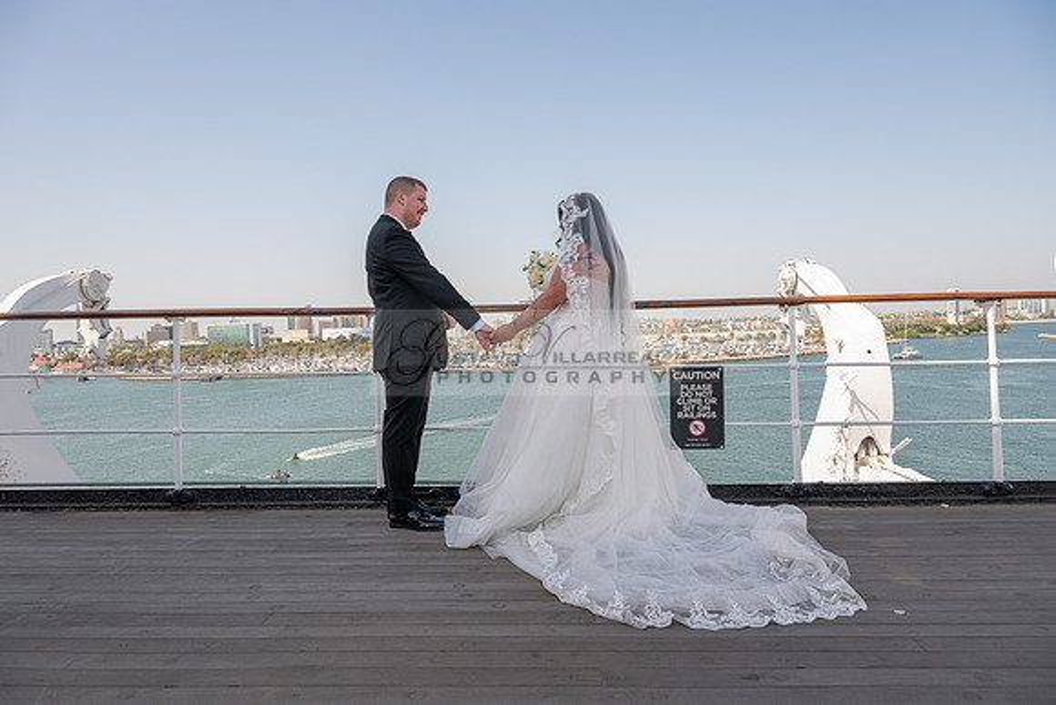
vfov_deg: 53.2
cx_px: 528
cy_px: 352
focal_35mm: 24
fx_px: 704
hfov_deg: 73.7
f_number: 9
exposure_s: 1/200
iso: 200
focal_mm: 24
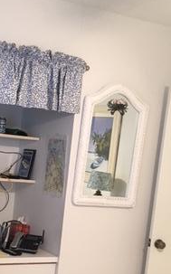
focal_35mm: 65
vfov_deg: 31.0
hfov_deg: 19.6
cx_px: 13
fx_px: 485
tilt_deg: -7.2
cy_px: 205
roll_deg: -5.6
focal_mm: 4.15
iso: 200
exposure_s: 1/30
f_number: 2.2
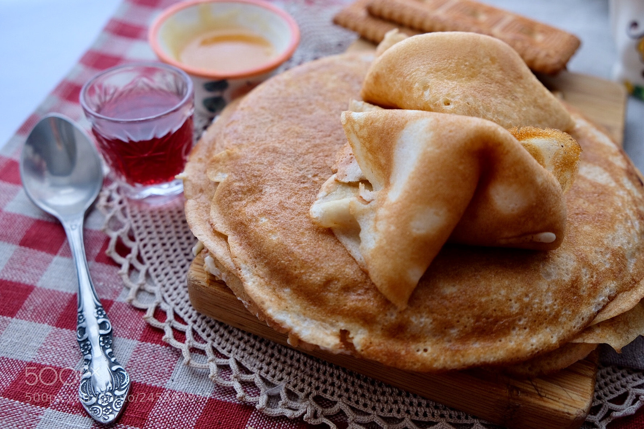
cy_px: 214
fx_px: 626
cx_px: 322
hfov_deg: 54.4
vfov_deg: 37.9
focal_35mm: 35
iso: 400
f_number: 4
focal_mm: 23.3
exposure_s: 1/90
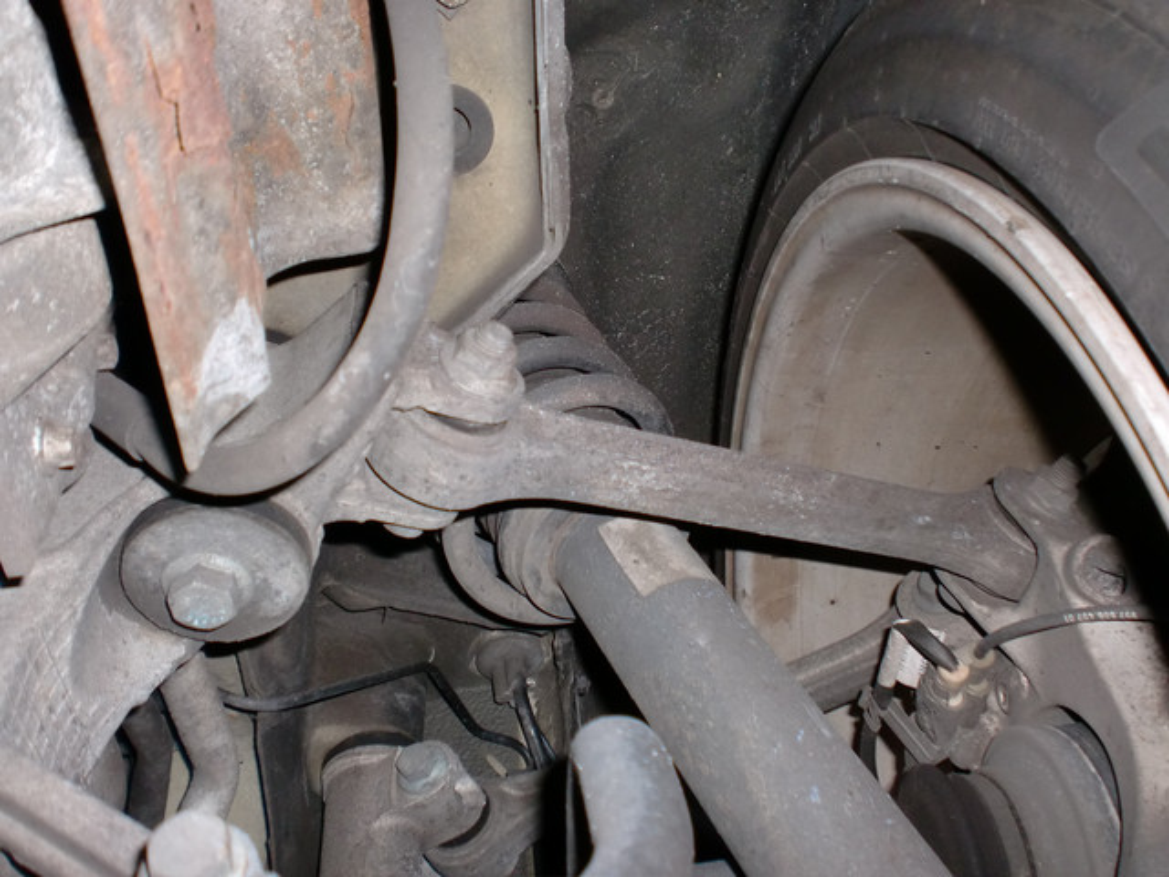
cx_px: 584
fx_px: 1182
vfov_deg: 40.7
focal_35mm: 35
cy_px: 438
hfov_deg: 52.6
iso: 125
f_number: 3.1
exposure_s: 1/40
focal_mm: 6.3
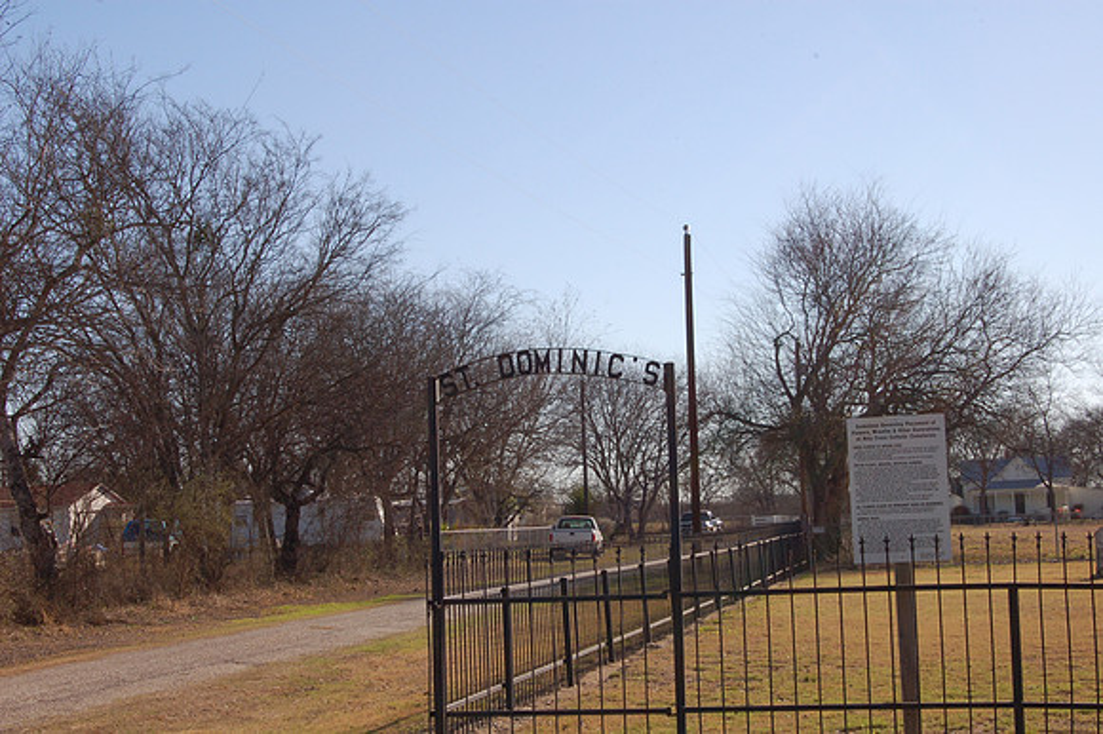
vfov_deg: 21.5
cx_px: 552
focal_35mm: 63
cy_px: 367
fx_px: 1929
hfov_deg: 31.9
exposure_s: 1/160
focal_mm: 42
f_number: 18
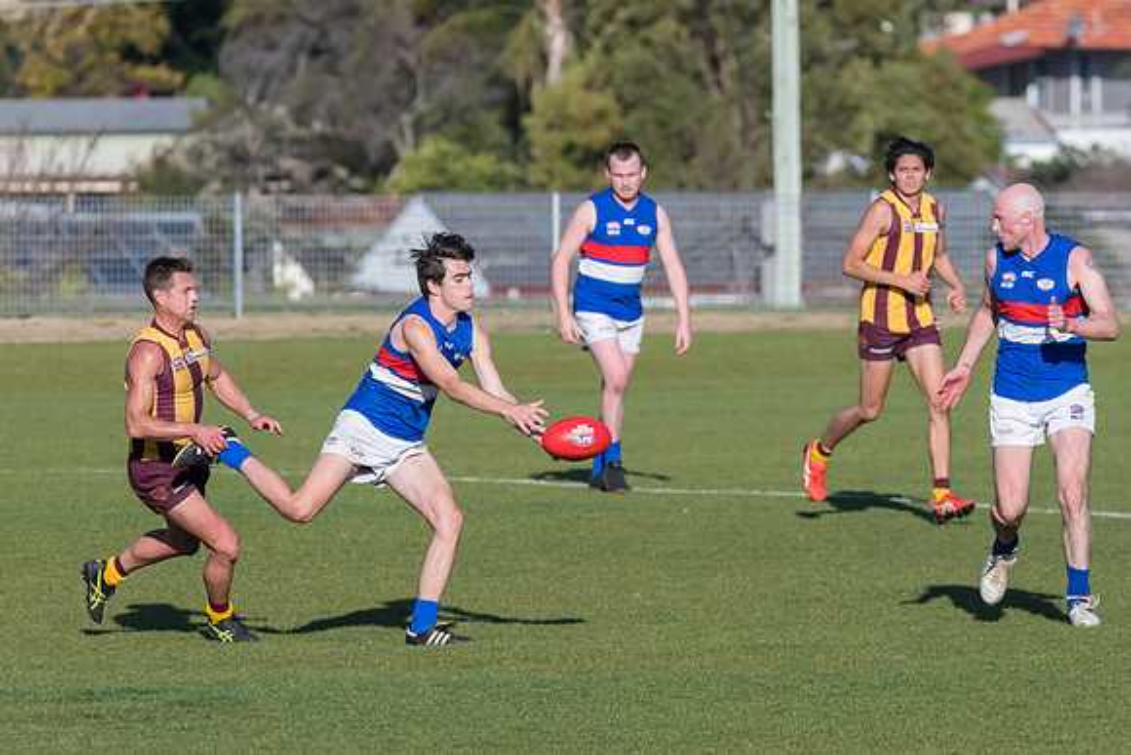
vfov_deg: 2.4
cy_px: 430
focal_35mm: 585
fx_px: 18375
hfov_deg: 3.5
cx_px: 413
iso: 800
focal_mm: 300
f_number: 8
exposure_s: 1/5000
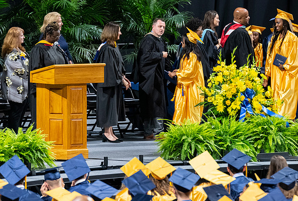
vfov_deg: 4.1
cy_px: 102
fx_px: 2802
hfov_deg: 6.1
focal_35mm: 337
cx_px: 186
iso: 2000
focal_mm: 190
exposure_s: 1/200
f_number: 4
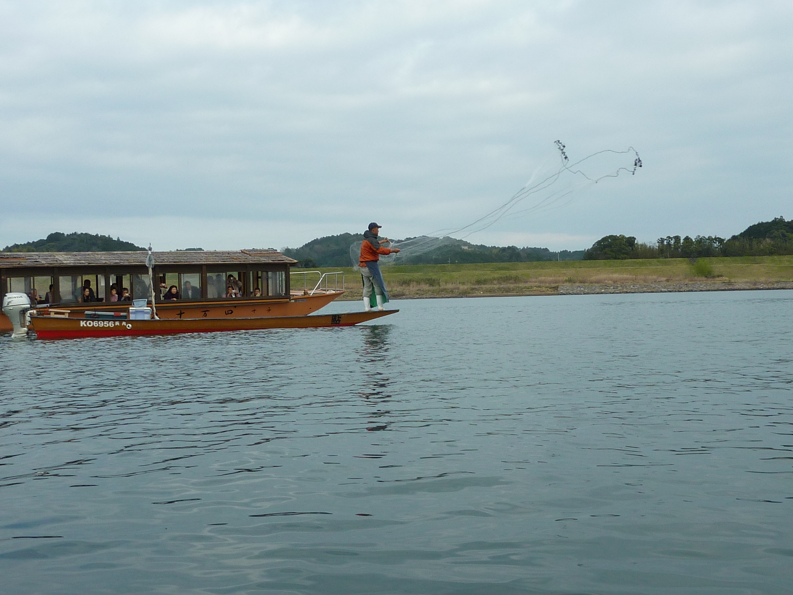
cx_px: 396
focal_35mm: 39
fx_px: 893
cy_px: 298
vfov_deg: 36.8
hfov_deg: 47.9
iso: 80
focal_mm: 4.1
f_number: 4
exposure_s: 1/320
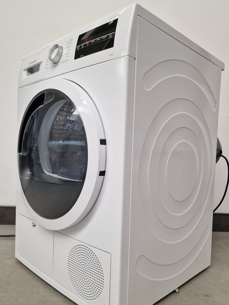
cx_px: 113
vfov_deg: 63.4
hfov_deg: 49.7
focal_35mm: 28
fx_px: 247
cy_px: 163
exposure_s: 1/180
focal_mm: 6.4
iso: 200
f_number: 1.8
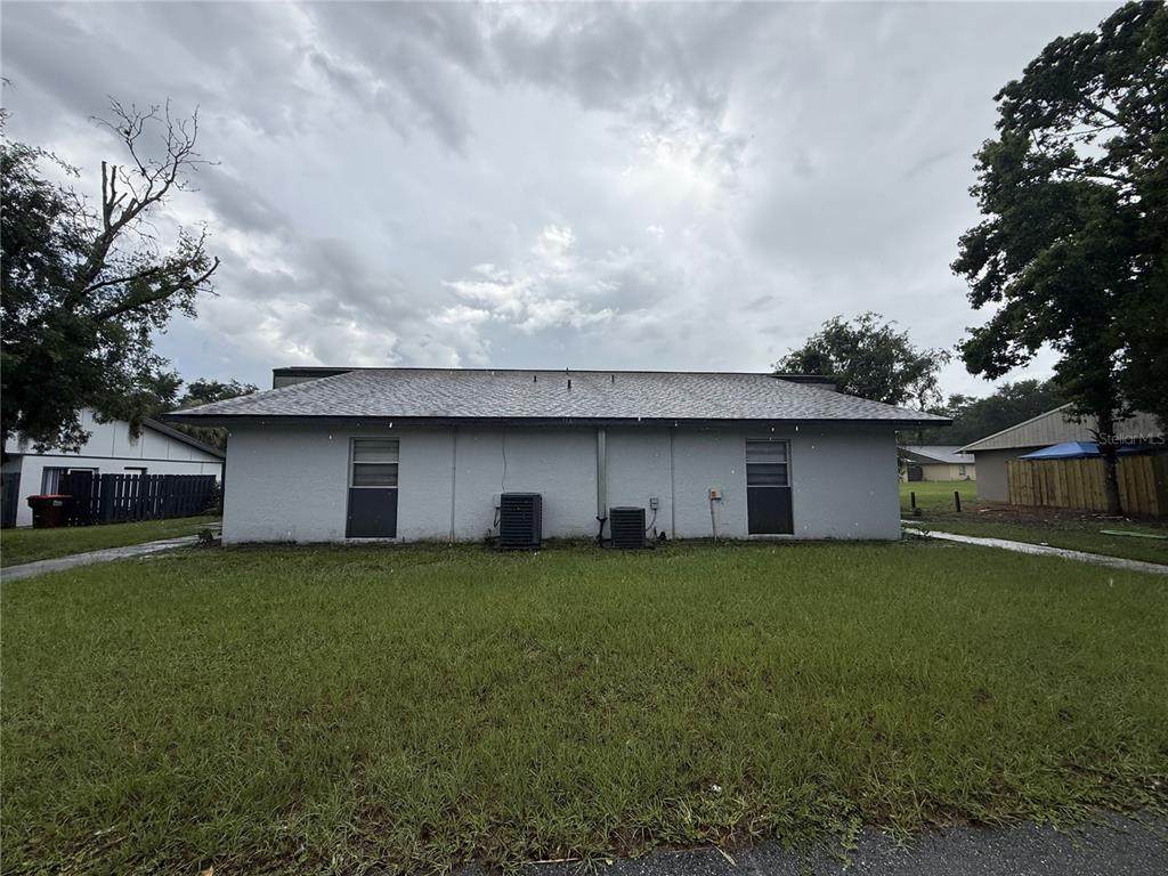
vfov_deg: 85.7
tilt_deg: +4.3
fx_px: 472
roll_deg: -0.2
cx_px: 584
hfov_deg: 102.1
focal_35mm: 14
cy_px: 438
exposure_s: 1/2024
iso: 50
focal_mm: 2.22
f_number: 2.2
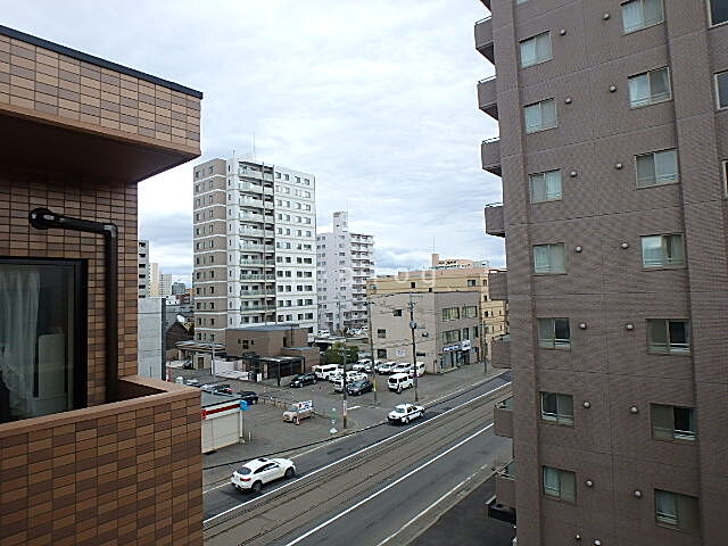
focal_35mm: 21
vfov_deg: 63.4
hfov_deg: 79.0
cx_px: 364
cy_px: 273
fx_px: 442
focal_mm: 3.7
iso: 125
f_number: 3.5
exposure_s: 1/500
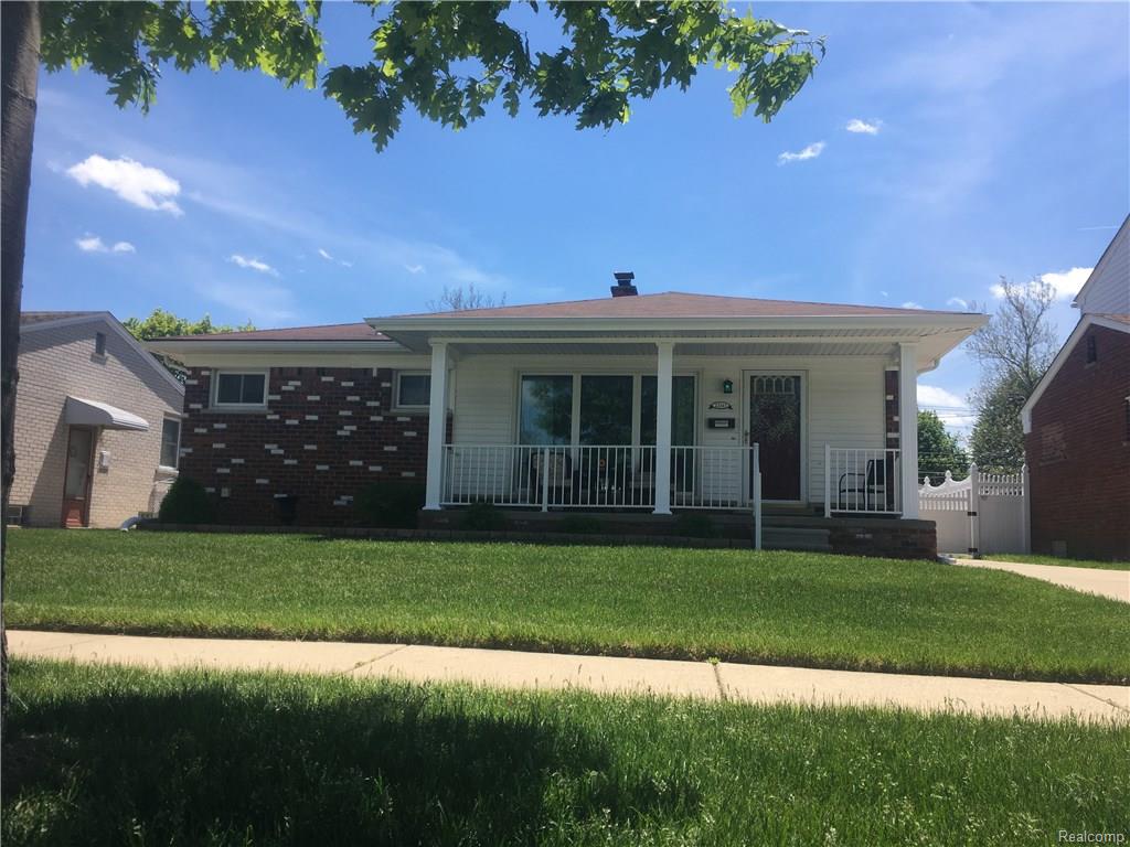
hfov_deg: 61.7
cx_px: 565
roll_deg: -1.7
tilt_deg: +7.1
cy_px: 424
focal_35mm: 29
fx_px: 947
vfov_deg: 48.2
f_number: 2.2
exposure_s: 1/1183
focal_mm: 4.15
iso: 25
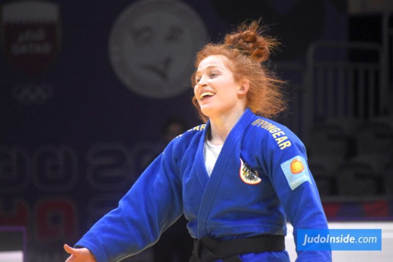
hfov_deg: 4.6
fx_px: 4912
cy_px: 131
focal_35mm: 450
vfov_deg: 3.1
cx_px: 196
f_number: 6.3
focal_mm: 300
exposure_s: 1/800
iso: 3200
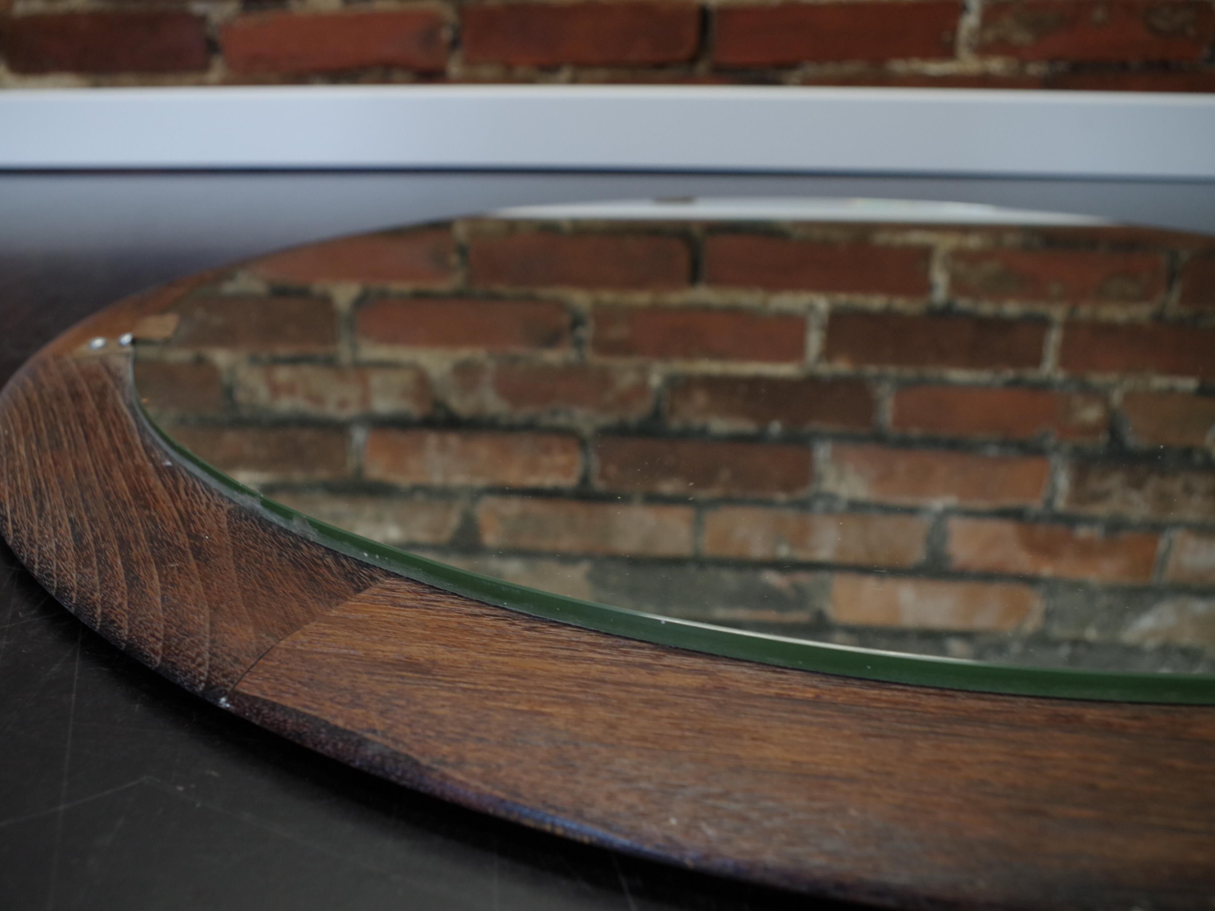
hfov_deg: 59.9
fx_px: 1053
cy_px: 458
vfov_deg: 46.8
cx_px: 558
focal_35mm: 30
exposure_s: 1/40
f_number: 5
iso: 800
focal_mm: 18
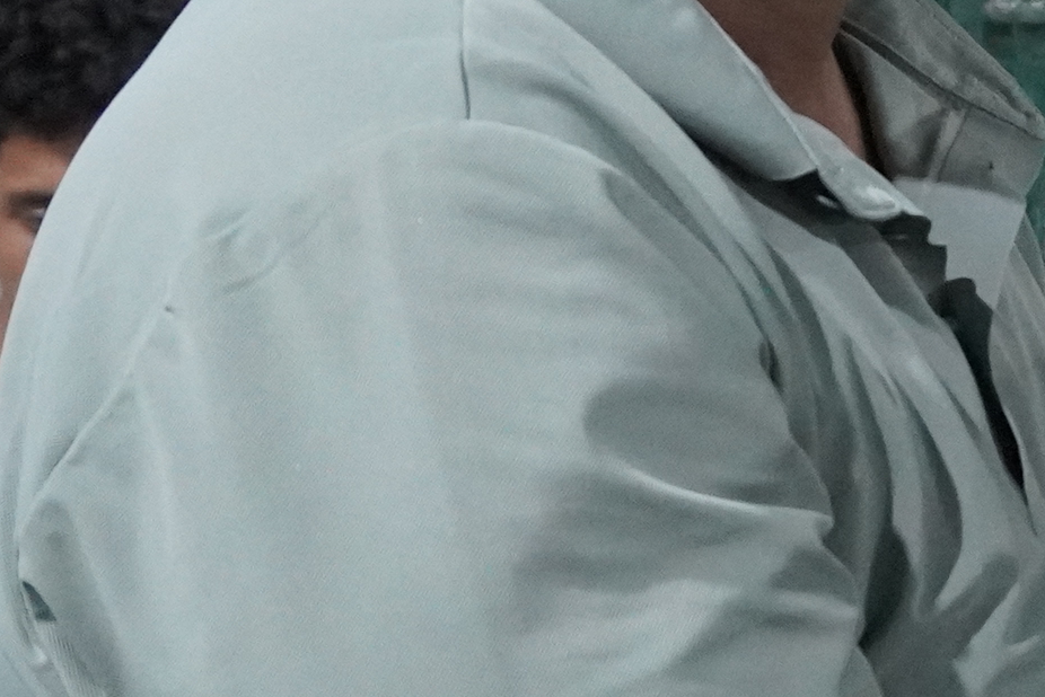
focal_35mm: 144
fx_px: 4189
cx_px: 1793
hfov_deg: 13.0
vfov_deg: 9.5
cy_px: 60
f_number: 4
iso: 5000
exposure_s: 1/200
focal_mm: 21
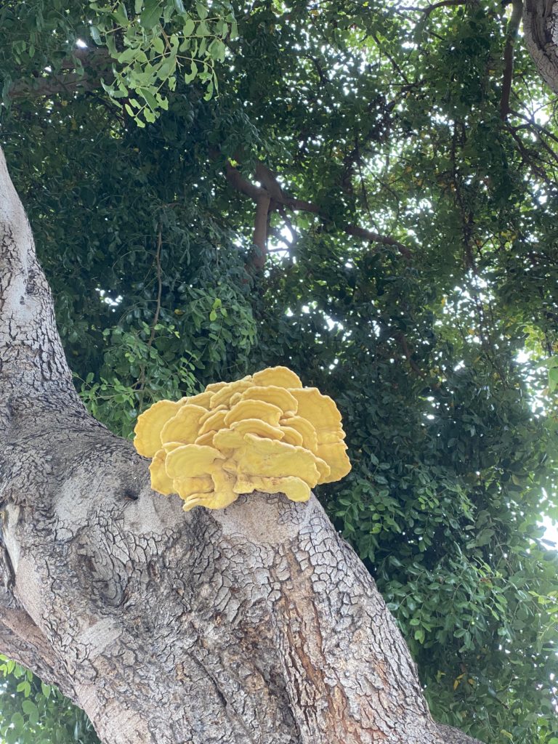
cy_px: 372
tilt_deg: +49.1
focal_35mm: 52
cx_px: 279
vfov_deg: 36.8
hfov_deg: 28.0
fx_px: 1118
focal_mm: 6
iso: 125
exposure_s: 1/121
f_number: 2
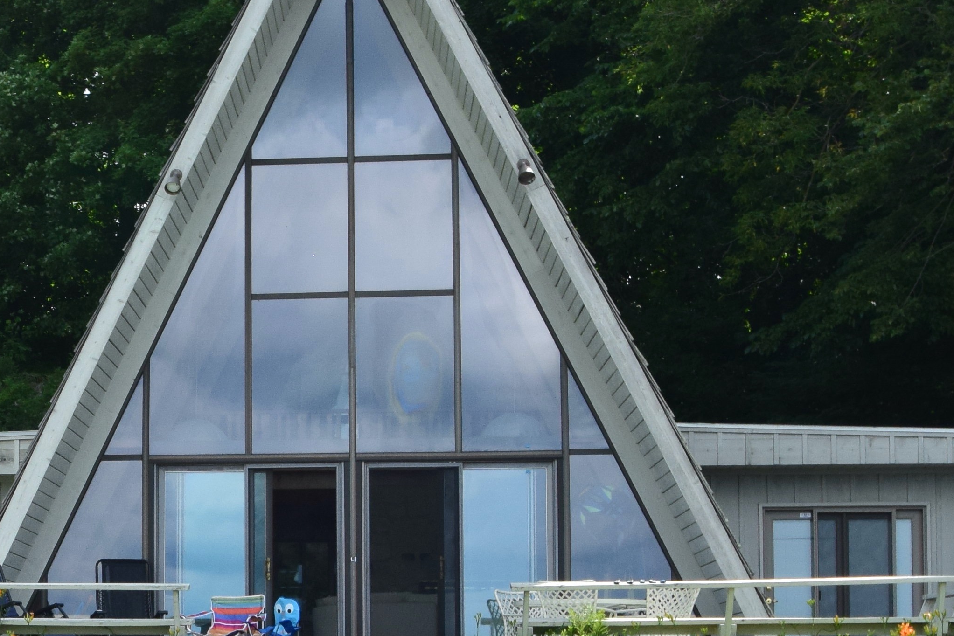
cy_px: 513
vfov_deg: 15.4
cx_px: -53
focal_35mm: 88
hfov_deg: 22.1
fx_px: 2332
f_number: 11
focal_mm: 20
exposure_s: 1/400
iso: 400
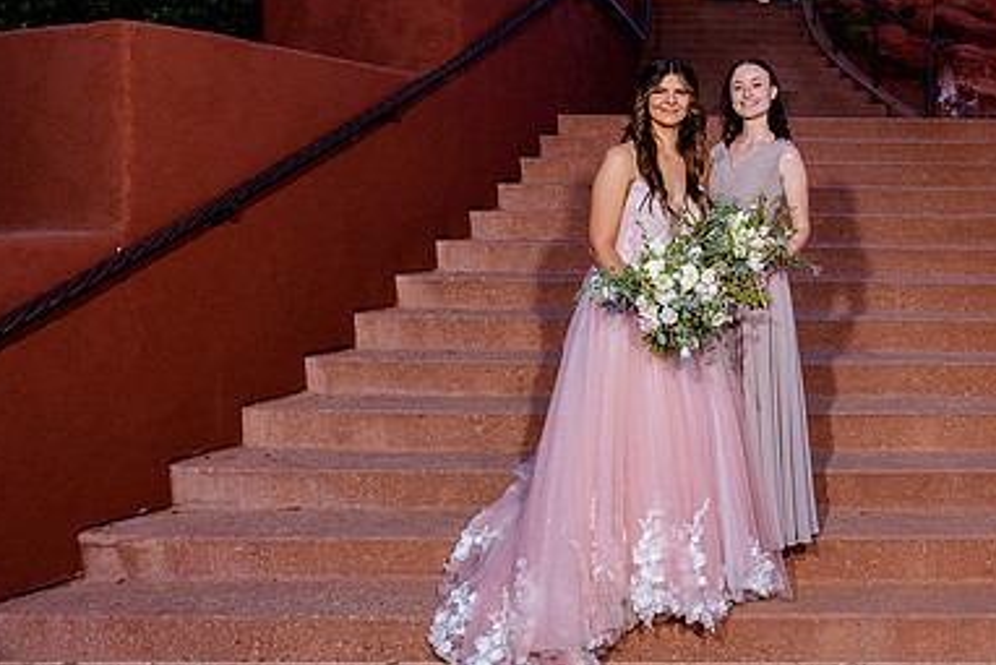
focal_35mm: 40
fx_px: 1107
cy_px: 273
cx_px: 725
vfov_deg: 33.3
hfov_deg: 47.0
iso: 200
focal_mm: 24
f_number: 8
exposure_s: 1/160
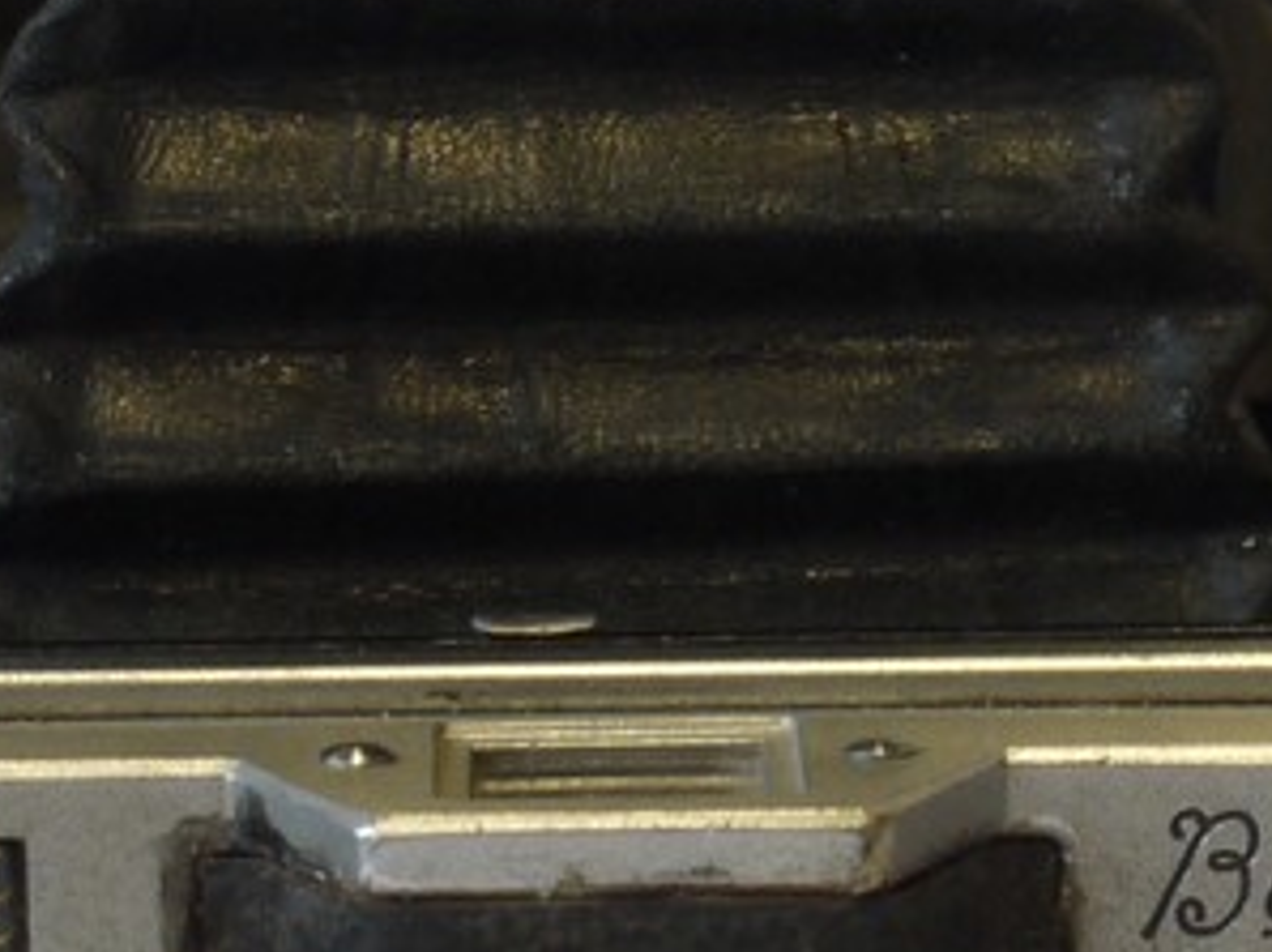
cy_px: 324
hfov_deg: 8.2
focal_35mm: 242
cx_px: 730
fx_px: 8885
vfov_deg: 6.1
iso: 400
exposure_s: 1/15
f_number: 11
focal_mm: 30
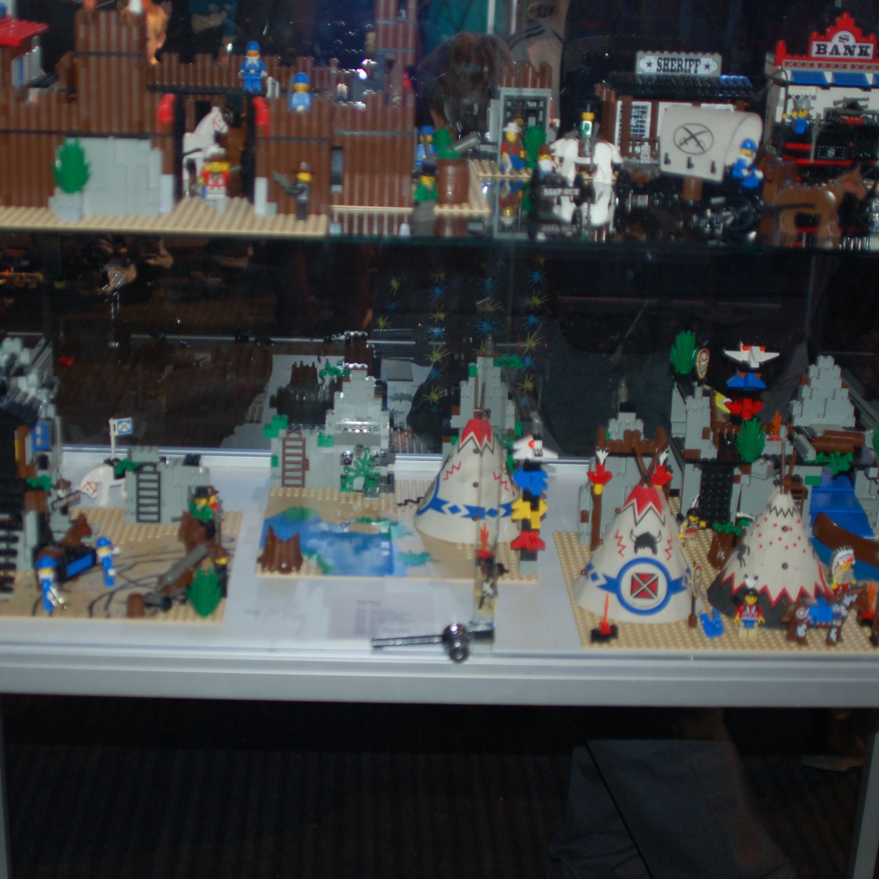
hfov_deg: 31.6
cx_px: 403
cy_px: 441
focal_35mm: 54
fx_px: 1551
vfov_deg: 31.6
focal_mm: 28
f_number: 2.8
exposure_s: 1/60
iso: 400
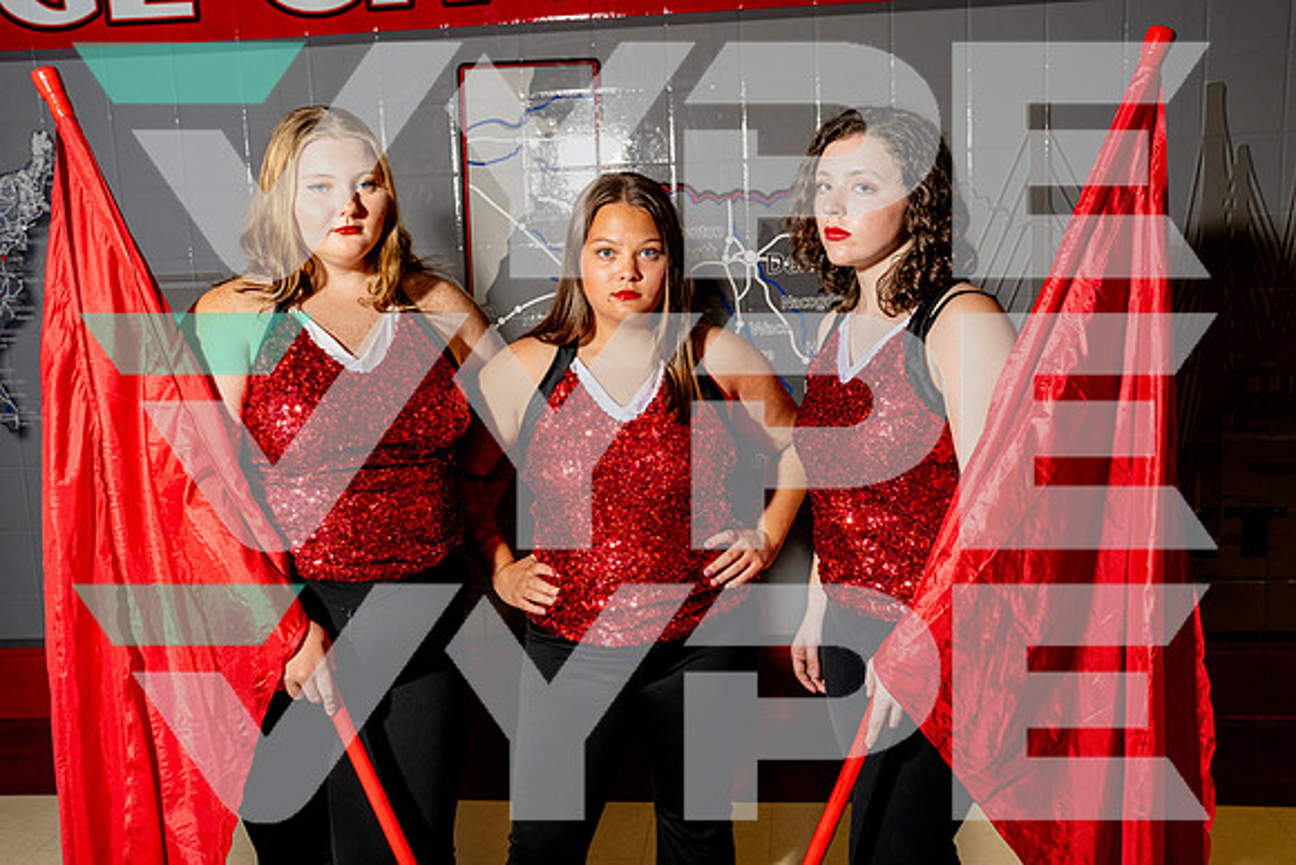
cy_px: 432
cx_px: 648
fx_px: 1224
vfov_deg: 38.9
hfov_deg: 55.8
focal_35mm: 34
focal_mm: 34
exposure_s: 1/250
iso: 2000
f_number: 7.1
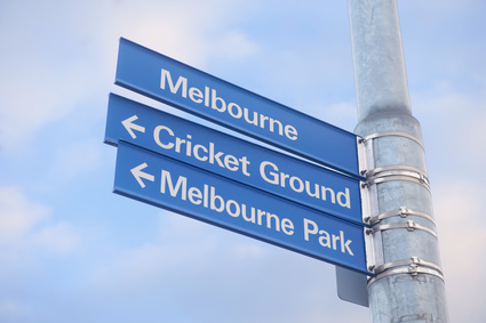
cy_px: 162
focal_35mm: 70
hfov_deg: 28.9
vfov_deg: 19.4
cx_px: 243
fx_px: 945
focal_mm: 70
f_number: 5
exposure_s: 1/500
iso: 500
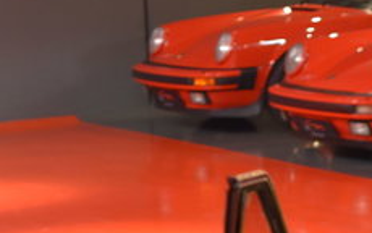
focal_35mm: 179
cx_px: 489
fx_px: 1813
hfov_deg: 11.4
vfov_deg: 7.2
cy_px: 390
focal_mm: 35
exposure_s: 1/60
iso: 800
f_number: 2
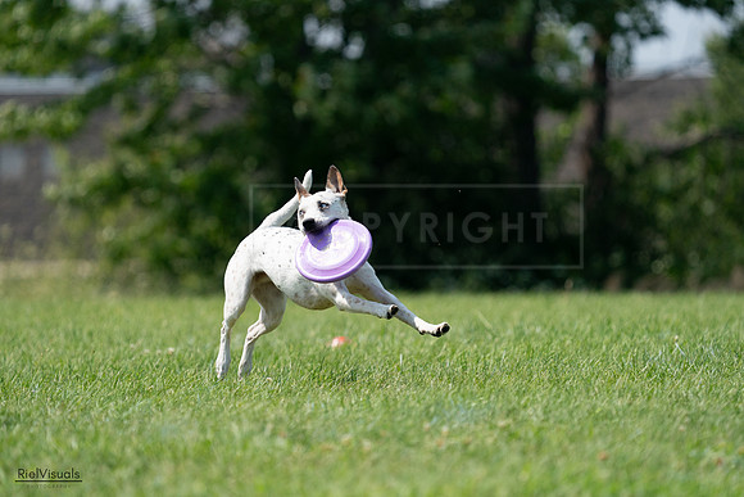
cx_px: 372
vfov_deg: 3.3
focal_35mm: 420
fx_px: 8690
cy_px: 248
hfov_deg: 4.9
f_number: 6.3
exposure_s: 1/4000
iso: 800
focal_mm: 400
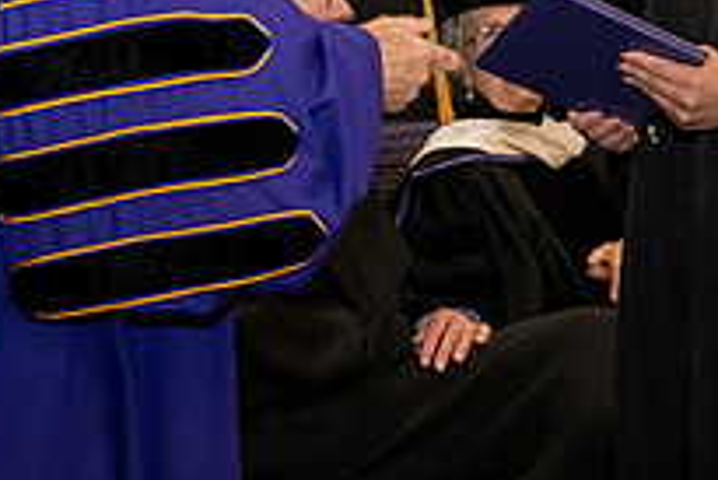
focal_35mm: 198
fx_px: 3952
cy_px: -93
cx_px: 515
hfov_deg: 10.4
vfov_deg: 6.9
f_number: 5.6
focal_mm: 70
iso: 2500
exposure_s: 1/200
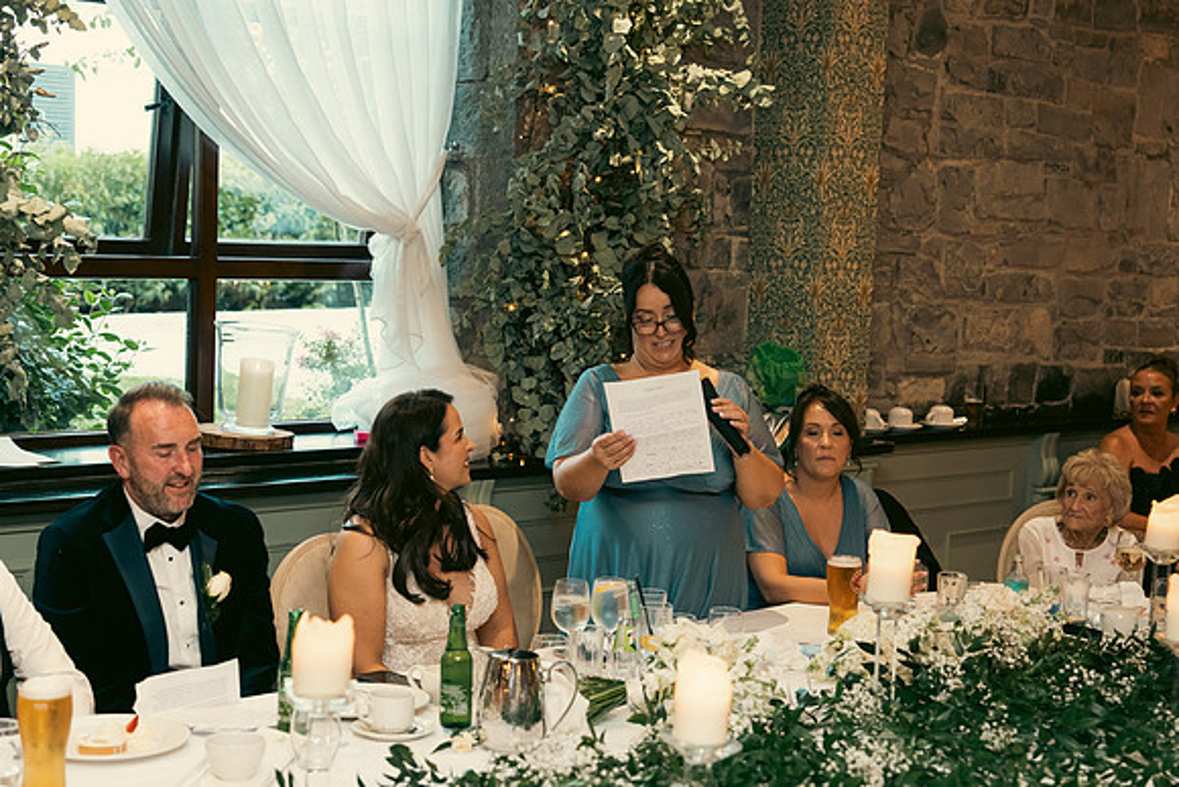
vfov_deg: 23.8
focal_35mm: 57
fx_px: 1867
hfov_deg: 35.0
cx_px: 590
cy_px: 394
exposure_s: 1/160
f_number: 3.5
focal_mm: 57
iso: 2500
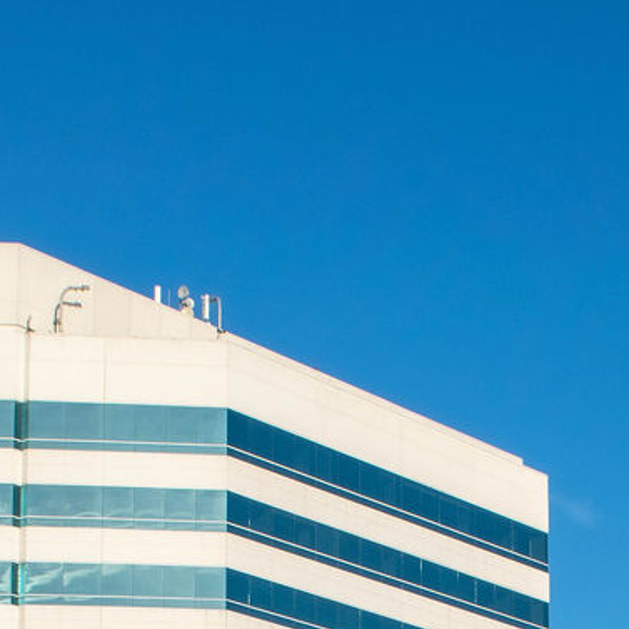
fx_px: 2138
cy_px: 968
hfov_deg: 16.5
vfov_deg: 15.4
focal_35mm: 104
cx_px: 592
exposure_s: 1/500
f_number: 11
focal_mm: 20
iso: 200
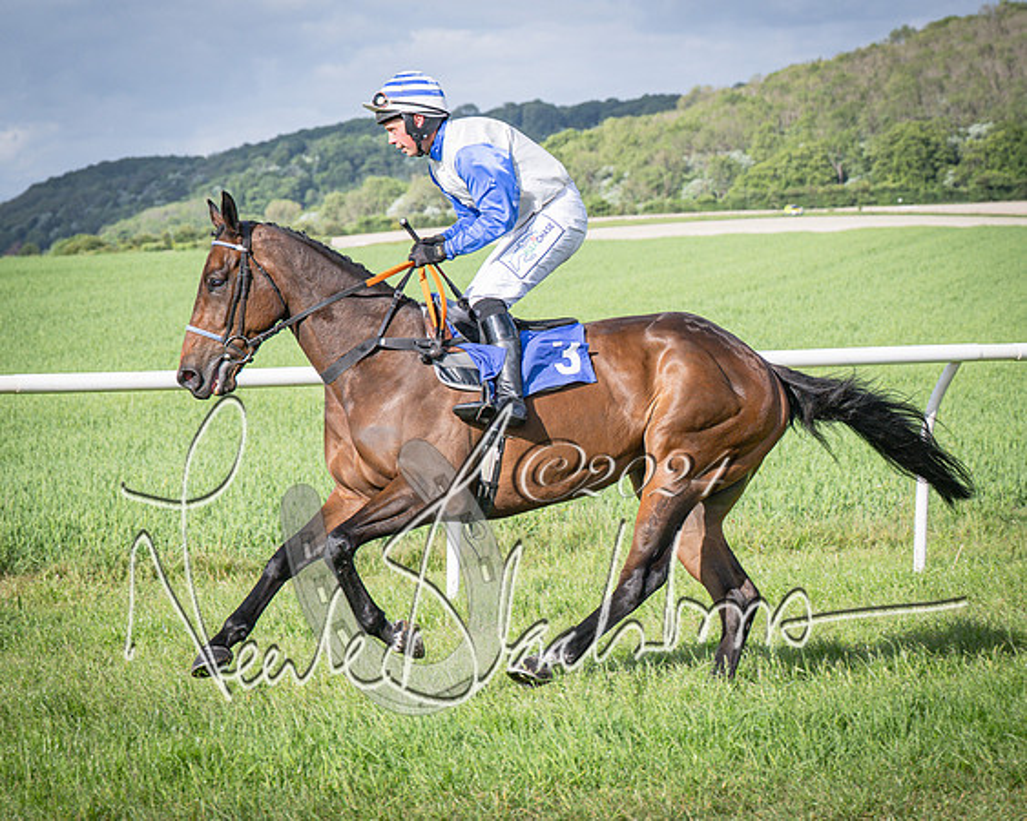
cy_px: 461
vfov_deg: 10.7
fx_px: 4363
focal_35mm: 144
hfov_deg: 13.4
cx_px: 468
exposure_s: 1/1600
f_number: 4.5
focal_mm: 70
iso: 200
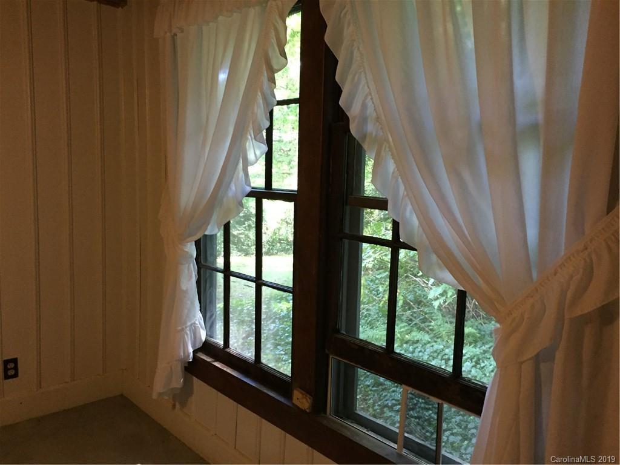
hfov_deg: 61.7
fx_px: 519
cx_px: 310
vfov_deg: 48.2
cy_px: 232
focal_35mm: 29
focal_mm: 4.15
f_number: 2.2
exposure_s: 1/20
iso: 250
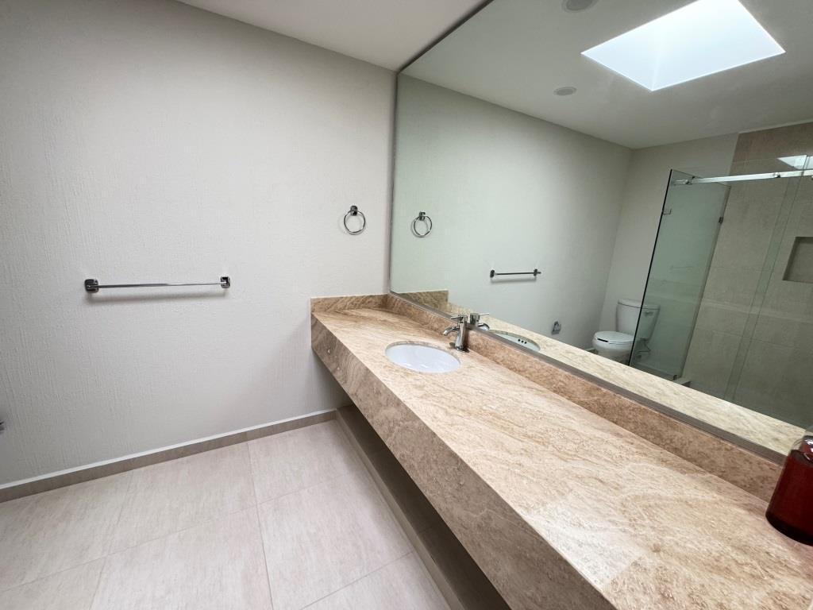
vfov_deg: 85.7
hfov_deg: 102.1
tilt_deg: -13.5
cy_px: 305
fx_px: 329
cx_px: 406
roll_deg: -2.8
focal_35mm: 14
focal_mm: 2.22
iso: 160
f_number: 2.2
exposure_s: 1/99
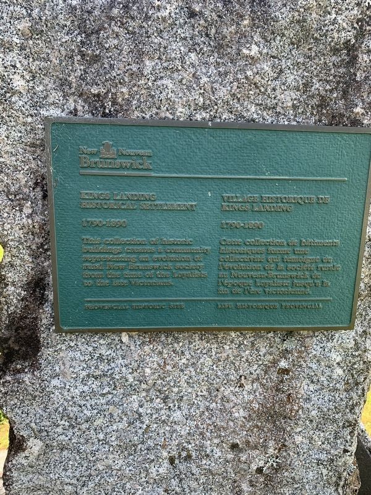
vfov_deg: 67.3
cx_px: 186
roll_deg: -1.2
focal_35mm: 26
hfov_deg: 53.1
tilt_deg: -8.1
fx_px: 372
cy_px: 248
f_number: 1.8
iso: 25
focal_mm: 4.25
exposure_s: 1/173
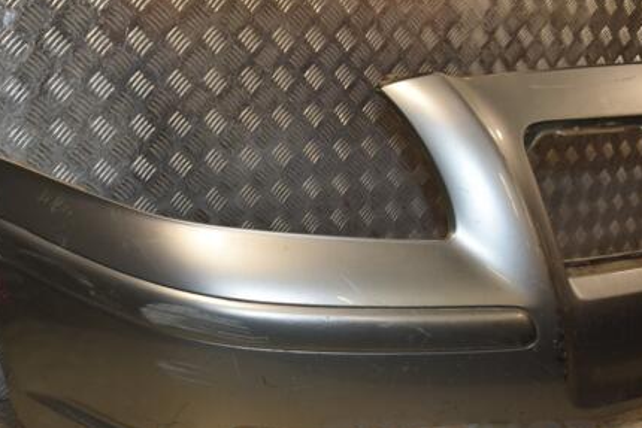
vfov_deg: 29.2
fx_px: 821
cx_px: 296
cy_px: 245
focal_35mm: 46
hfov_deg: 42.7
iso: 800
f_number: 8
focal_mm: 22
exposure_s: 1/200
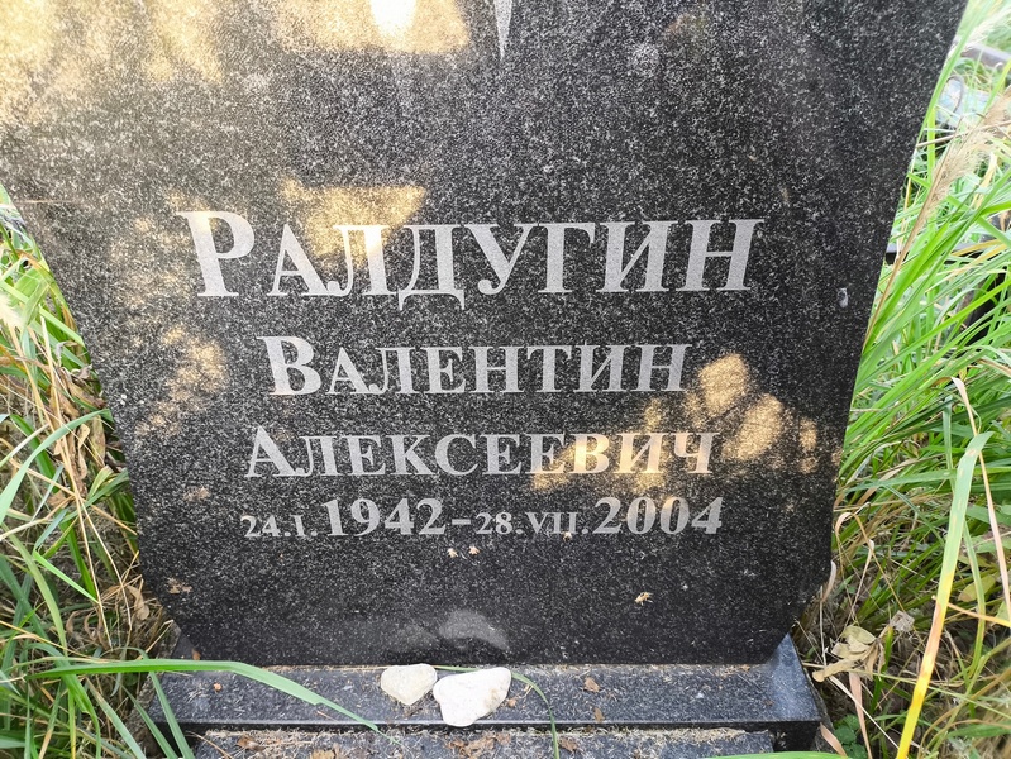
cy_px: 380
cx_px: 506
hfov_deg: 69.4
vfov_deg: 54.9
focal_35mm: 25
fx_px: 730
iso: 160
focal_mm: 4.71
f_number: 1.7
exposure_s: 1/60
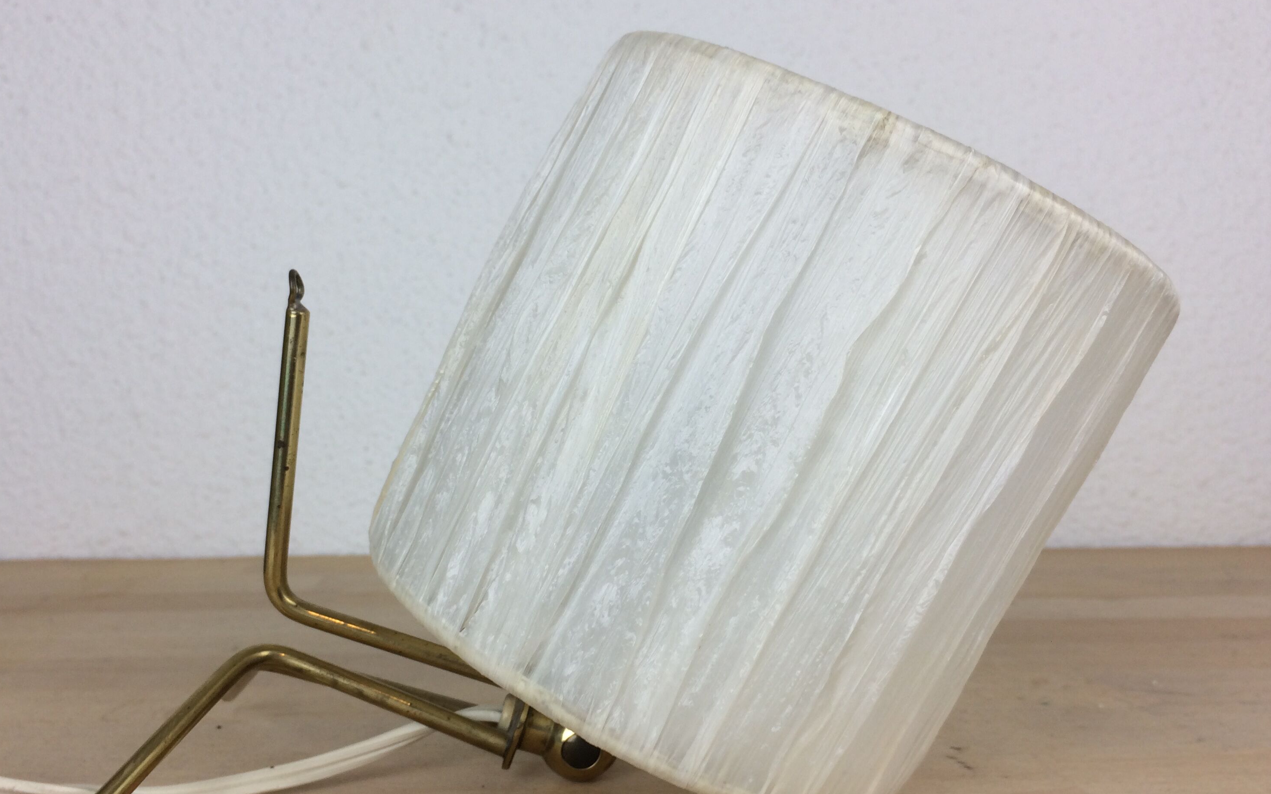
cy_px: 461
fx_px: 1178
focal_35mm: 34
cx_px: 594
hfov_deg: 56.7
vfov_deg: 37.2
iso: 32
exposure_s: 1/100
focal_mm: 4.15
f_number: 2.2
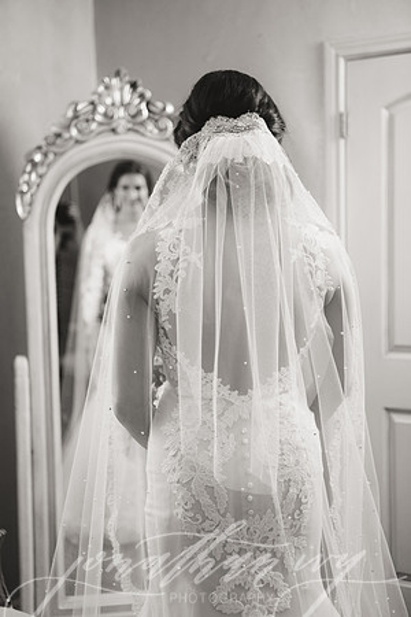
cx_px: 206
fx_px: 993
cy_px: 308
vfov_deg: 34.5
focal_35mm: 58
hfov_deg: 23.4
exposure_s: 1/160
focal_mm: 58
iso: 1000
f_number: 2.8
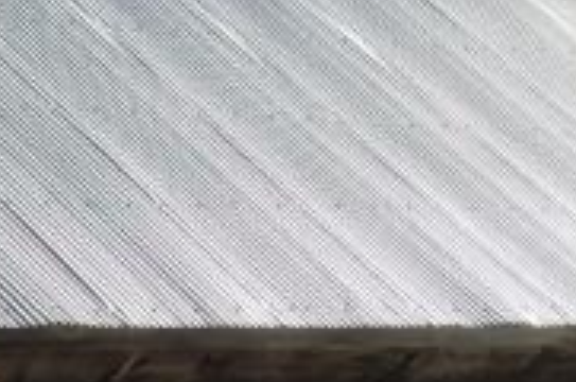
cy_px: 404
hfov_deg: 8.7
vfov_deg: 5.8
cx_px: -45
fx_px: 3769
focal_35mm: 236
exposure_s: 1/1600
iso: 160
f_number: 4.1
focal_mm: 7.2
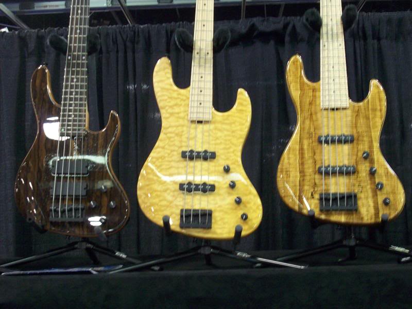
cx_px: 206
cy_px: 154
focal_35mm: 54
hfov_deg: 35.5
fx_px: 643
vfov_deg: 27.0
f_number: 3.4
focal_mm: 9
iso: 181
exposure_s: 1/8
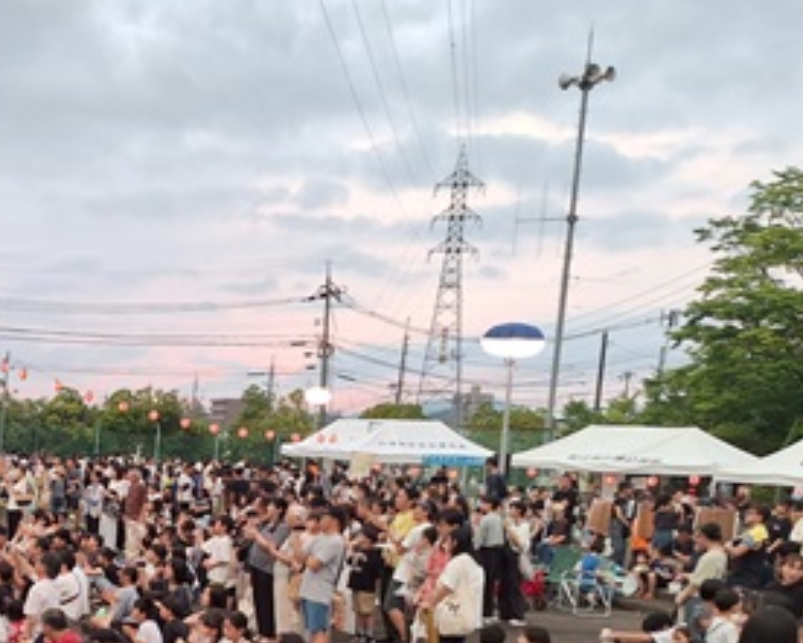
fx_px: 1236
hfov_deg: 31.8
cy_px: 599
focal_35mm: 52
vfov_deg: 27.9
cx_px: -84
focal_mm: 5.54
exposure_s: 1/111
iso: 40
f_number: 1.8
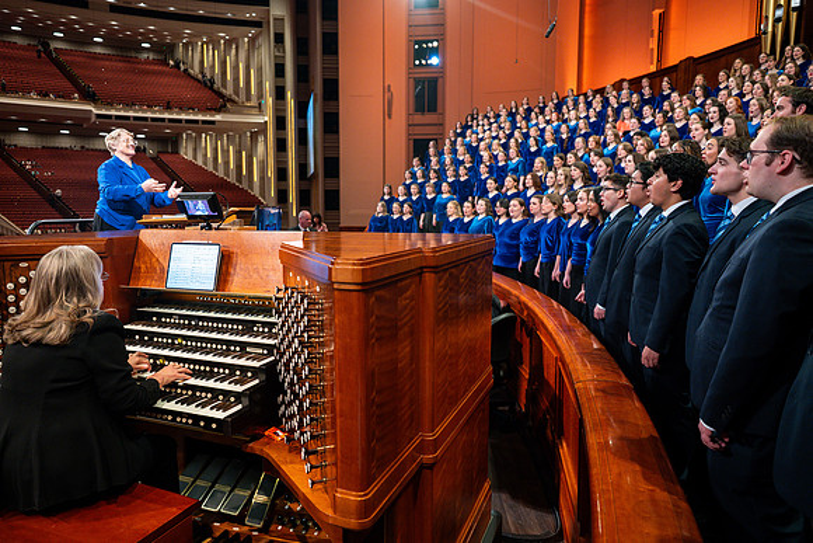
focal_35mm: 24
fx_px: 553
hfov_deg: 72.6
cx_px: 398
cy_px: 267
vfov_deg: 52.3
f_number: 2.8
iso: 1600
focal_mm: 24
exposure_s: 1/320
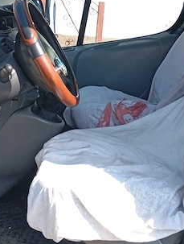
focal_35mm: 63
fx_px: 444
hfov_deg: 23.4
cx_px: 84
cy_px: 135
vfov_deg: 30.6
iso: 102
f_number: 1.8
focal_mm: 4.27
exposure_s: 1/175
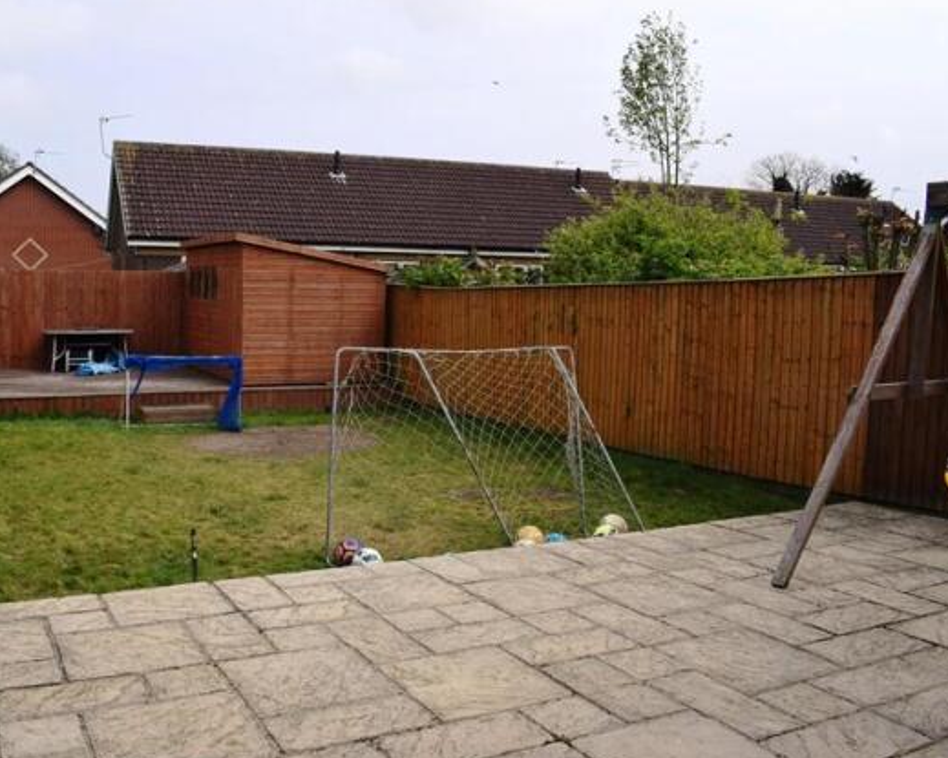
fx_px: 898
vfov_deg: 45.8
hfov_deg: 55.1
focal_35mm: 32
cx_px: 360
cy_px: 377
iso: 100
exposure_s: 1/200
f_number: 10
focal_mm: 18
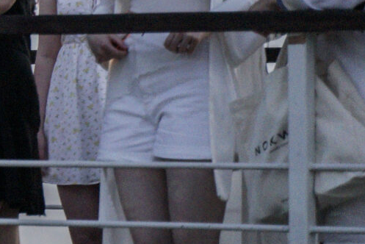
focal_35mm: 386
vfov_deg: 3.5
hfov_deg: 5.2
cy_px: -209
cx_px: -565
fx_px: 3916
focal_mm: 75
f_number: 3.5
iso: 1000
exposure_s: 1/160
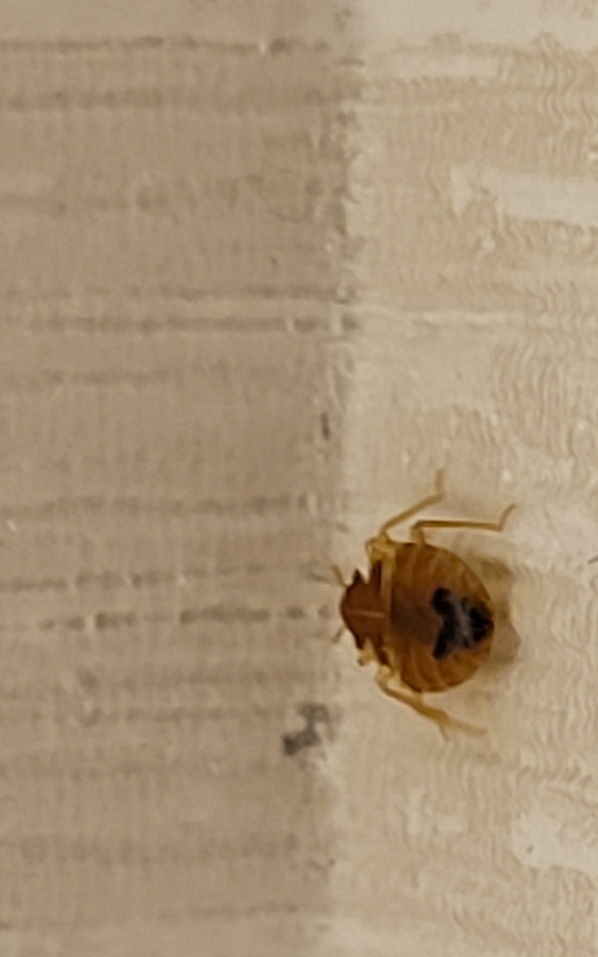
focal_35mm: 36
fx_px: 939
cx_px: 407
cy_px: 600
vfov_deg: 53.4
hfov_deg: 34.9
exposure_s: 1/120
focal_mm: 5.4
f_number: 1.8
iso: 64
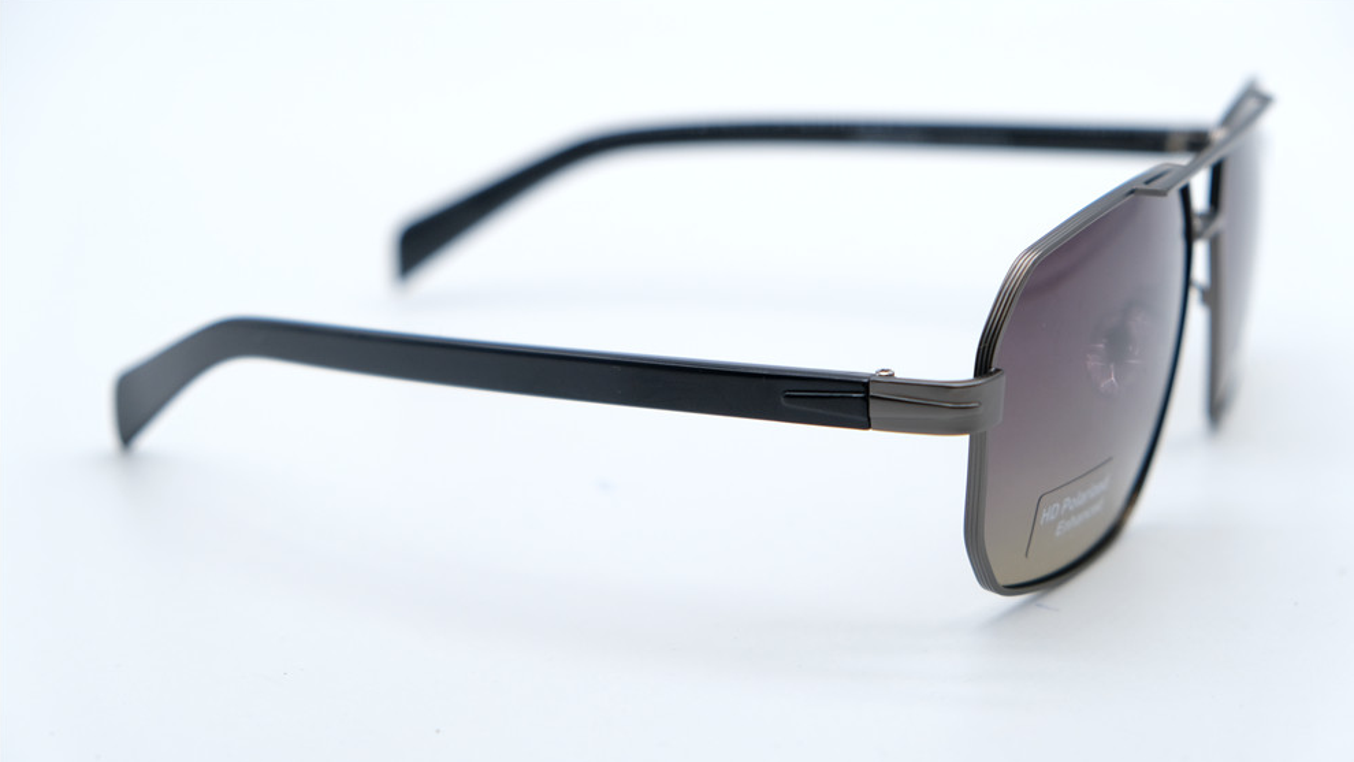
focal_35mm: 73
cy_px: 449
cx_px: 681
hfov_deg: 29.0
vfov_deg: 16.5
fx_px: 2621
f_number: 4
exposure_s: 1/1000
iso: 500
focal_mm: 46.3
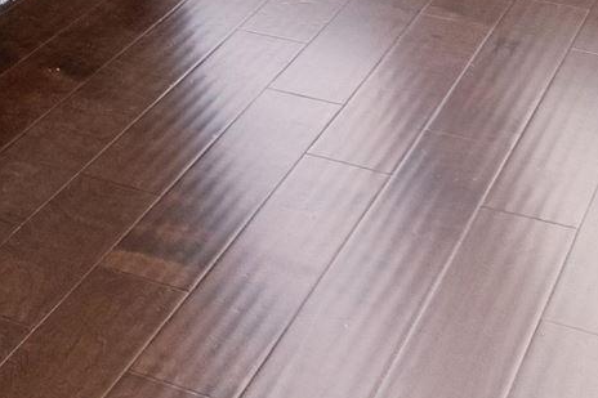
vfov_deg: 10.4
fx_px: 1815
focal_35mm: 109
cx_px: -434
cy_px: -634
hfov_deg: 16.2
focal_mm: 11
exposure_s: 1/1.25
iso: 400
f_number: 11
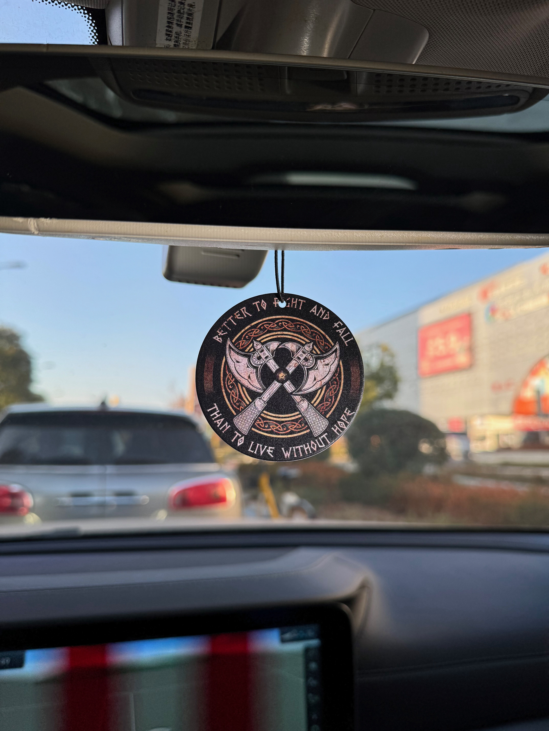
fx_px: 507
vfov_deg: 71.6
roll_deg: -2.3
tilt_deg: +10.0
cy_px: 366
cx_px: 274
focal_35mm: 24
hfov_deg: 56.8
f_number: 1.78
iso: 80
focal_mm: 6.86
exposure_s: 1/1151
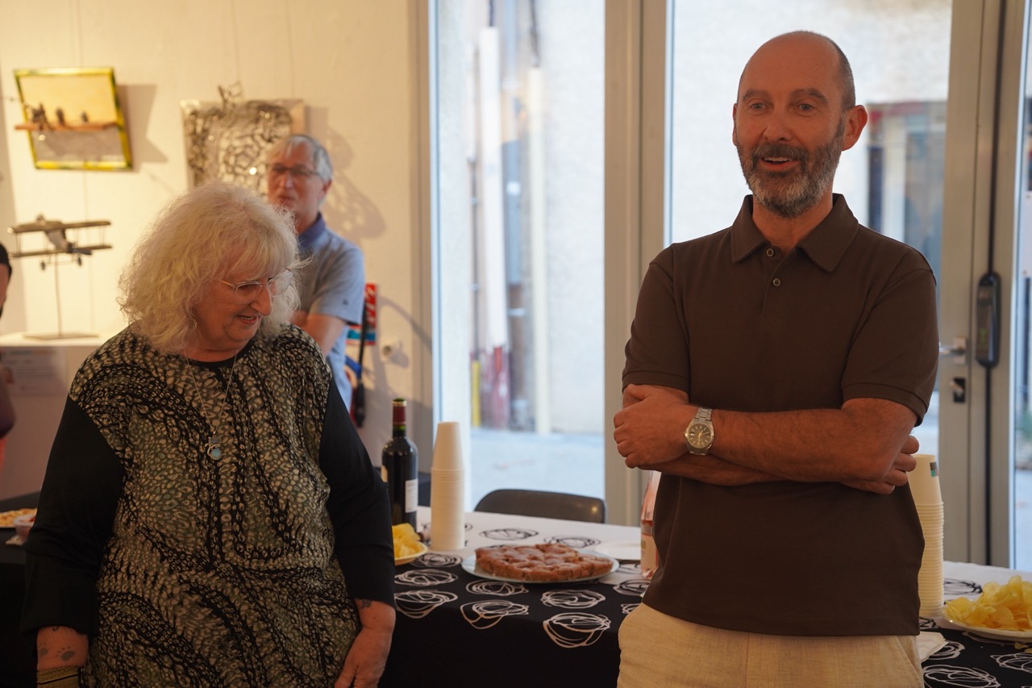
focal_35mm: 59
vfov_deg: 23.1
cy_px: 344
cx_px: 516
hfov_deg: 34.0
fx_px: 1685
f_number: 4
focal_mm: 58.8
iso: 1250
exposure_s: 1/160
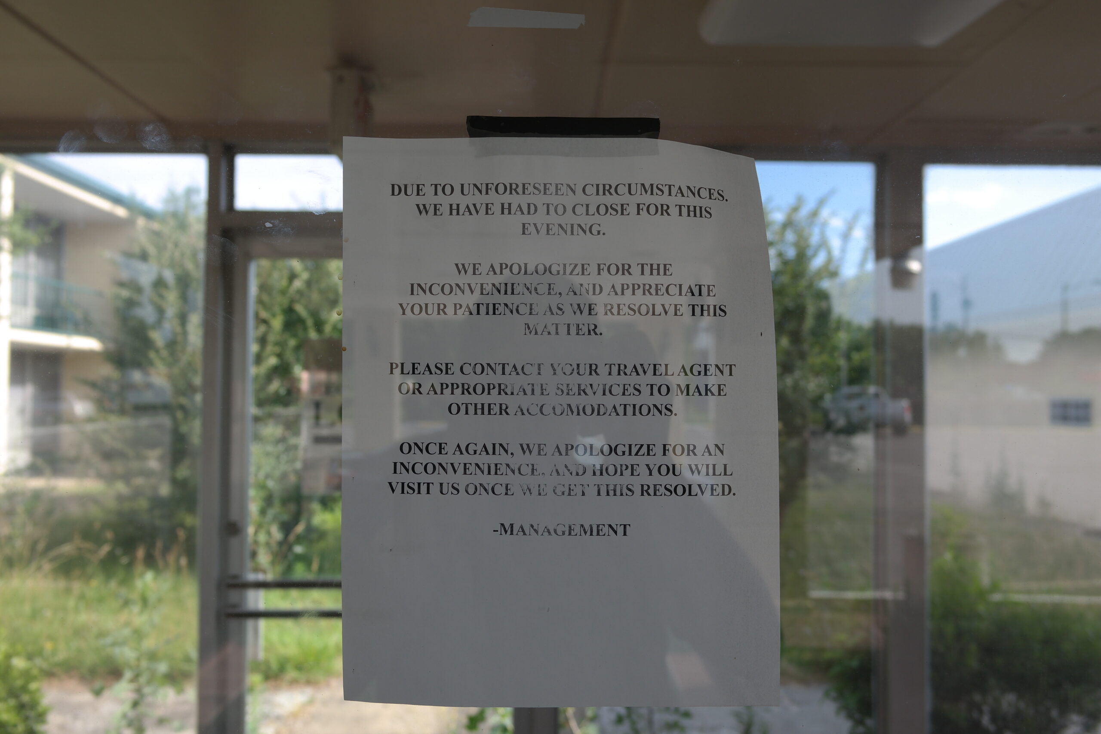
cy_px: 367
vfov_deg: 43.6
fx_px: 917
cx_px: 550
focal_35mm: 30
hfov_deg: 61.9
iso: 100
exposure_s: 1/160
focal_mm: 20
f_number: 4.5
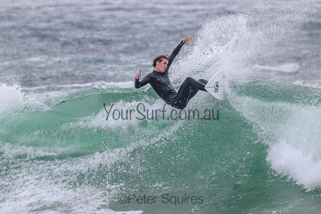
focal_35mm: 946
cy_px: 102
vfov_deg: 1.5
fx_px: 8438
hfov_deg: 2.2
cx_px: 186
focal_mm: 800
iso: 2800
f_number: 11
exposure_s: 1/2000
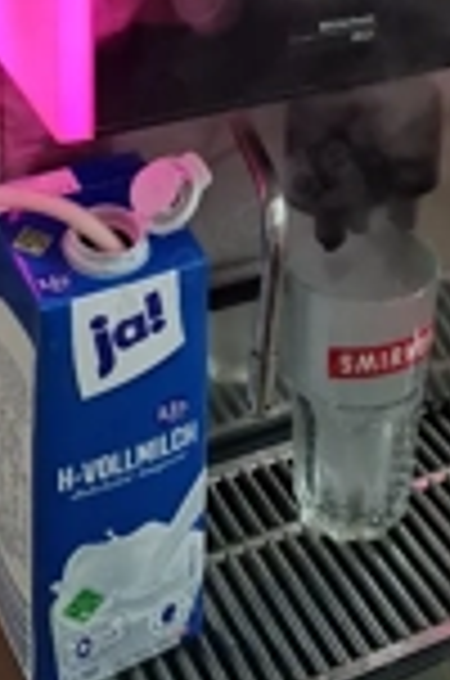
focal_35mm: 69
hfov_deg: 19.5
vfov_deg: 26.9
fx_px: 1300
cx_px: 320
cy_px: -68
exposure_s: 1/50
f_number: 1.8
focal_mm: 7
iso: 500
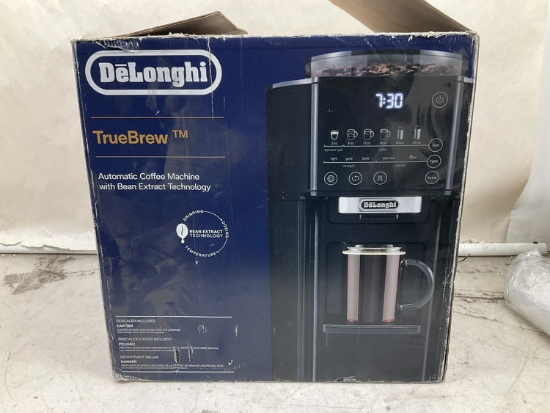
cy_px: 206
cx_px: 275
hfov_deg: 61.6
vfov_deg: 48.3
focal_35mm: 29
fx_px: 461
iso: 50
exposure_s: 1/60
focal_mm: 3
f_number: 1.8
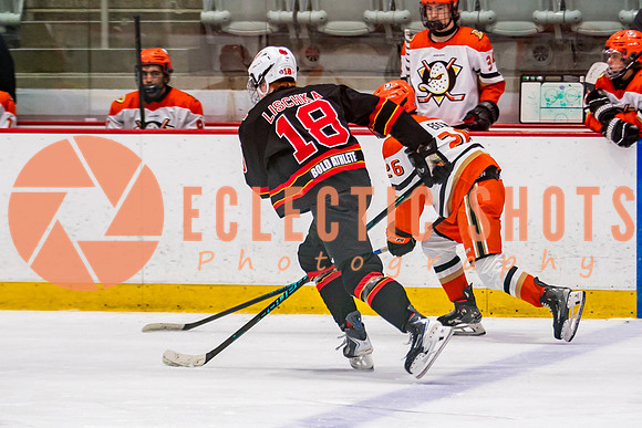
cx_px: 328
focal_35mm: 295
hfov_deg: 7.0
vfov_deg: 4.7
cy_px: 286
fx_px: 5257
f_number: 2.8
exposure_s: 1/640
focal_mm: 125
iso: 800
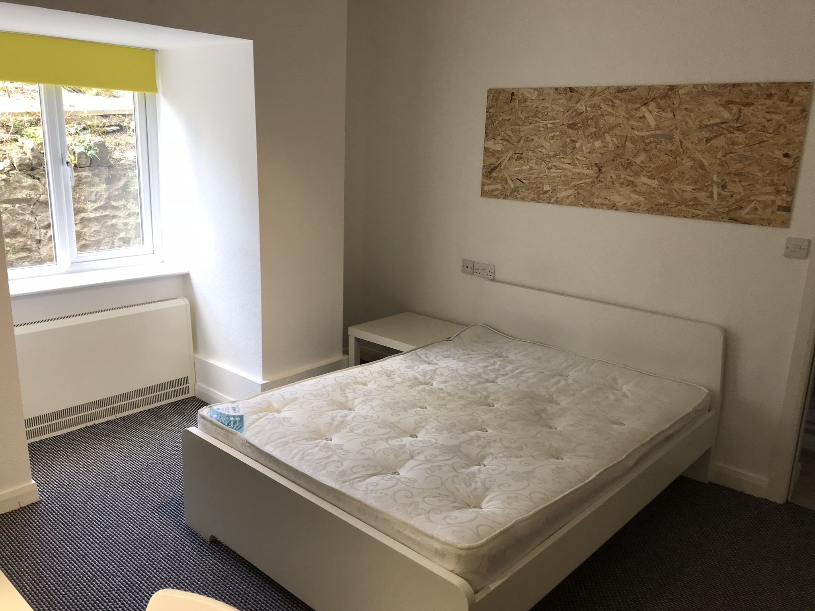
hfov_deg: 63.4
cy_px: 306
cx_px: 408
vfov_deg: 49.7
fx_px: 659
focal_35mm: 28
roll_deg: -2.6
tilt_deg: -14.6
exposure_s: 1/50
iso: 32
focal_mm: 3.99
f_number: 1.8
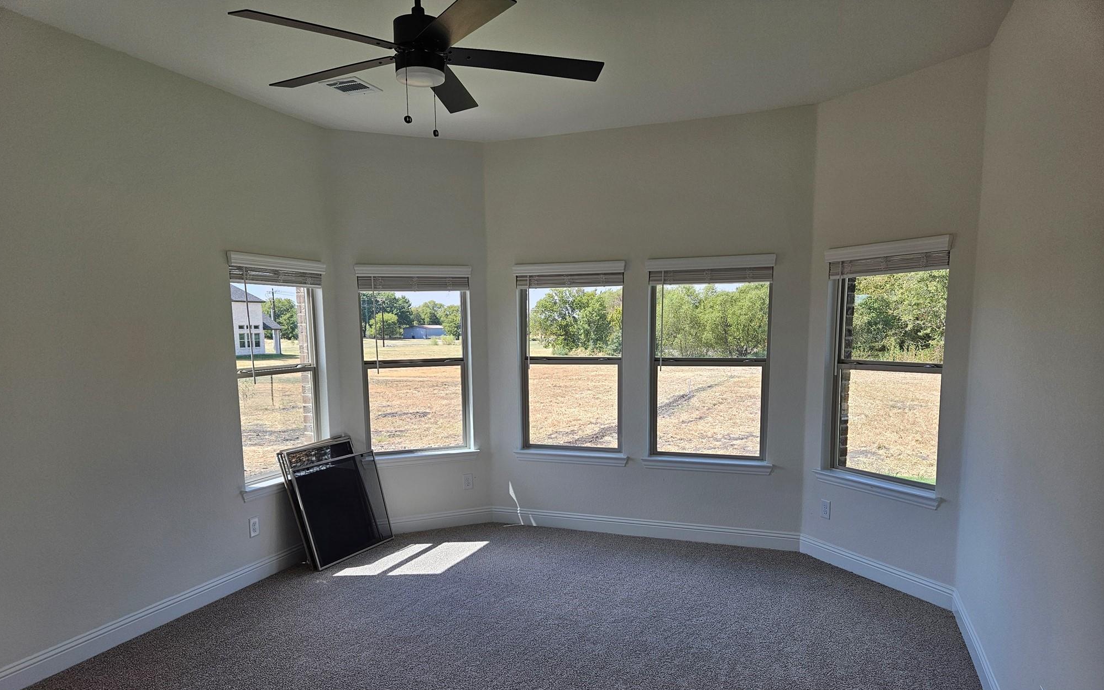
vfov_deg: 48.9
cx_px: 543
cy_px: 423
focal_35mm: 25
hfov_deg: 72.5
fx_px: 752
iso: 40
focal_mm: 5.4
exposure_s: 1/435
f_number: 1.8
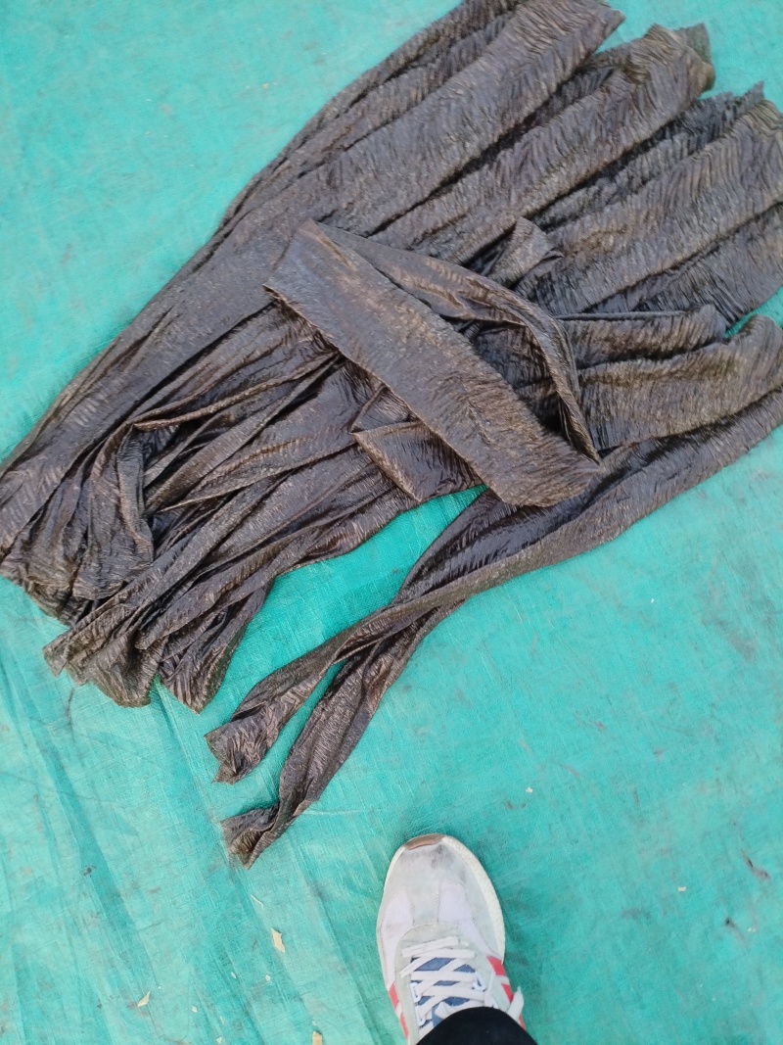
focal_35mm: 26
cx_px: 392
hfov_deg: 53.1
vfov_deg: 67.3
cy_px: 522
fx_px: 784
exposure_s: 1/100
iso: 115
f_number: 1.8
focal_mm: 4.25
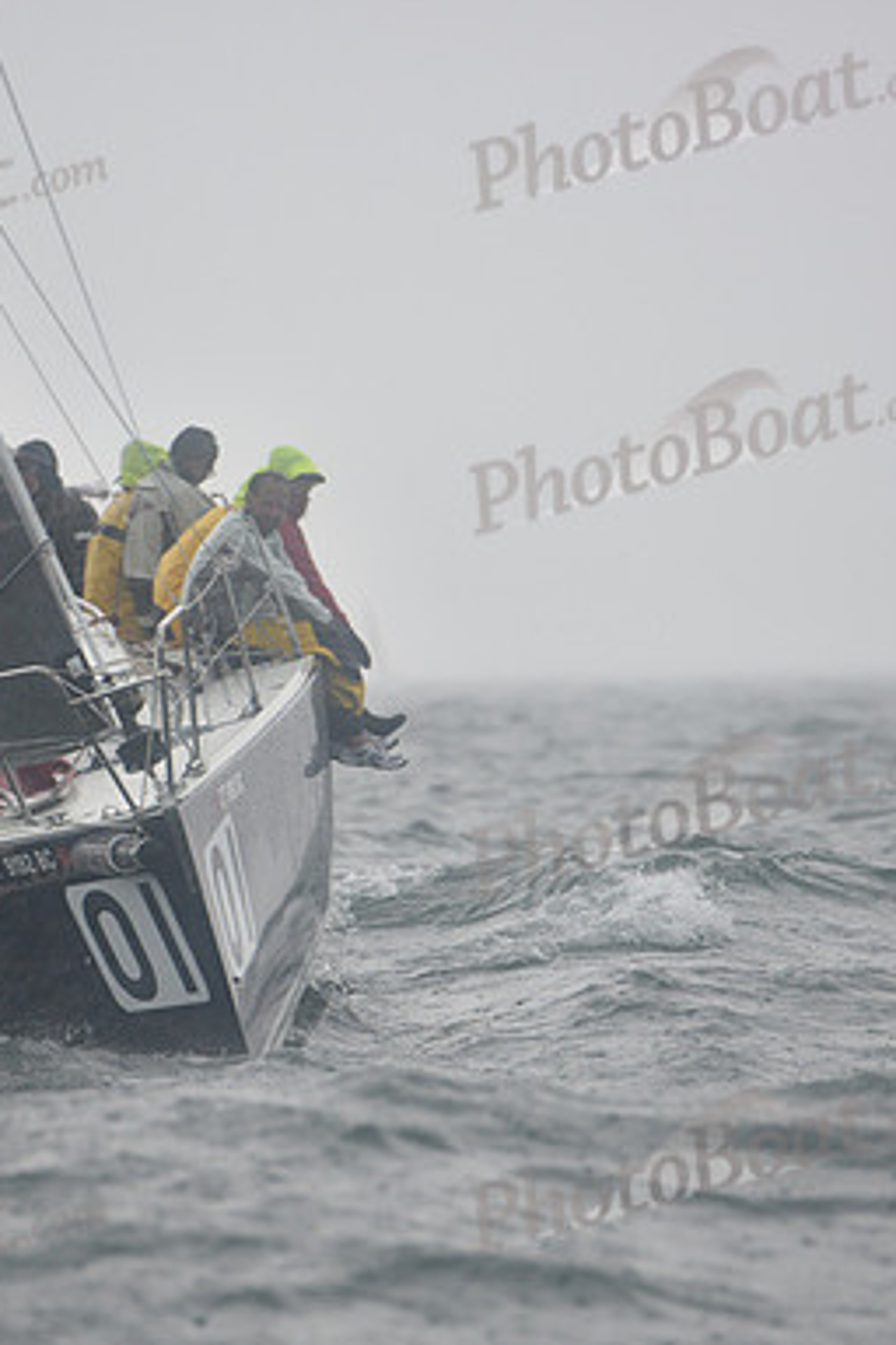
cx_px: 290
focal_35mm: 302
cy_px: 674
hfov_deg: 4.6
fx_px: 11274
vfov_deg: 6.8
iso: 400
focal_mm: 200
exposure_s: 1/640
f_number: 3.5
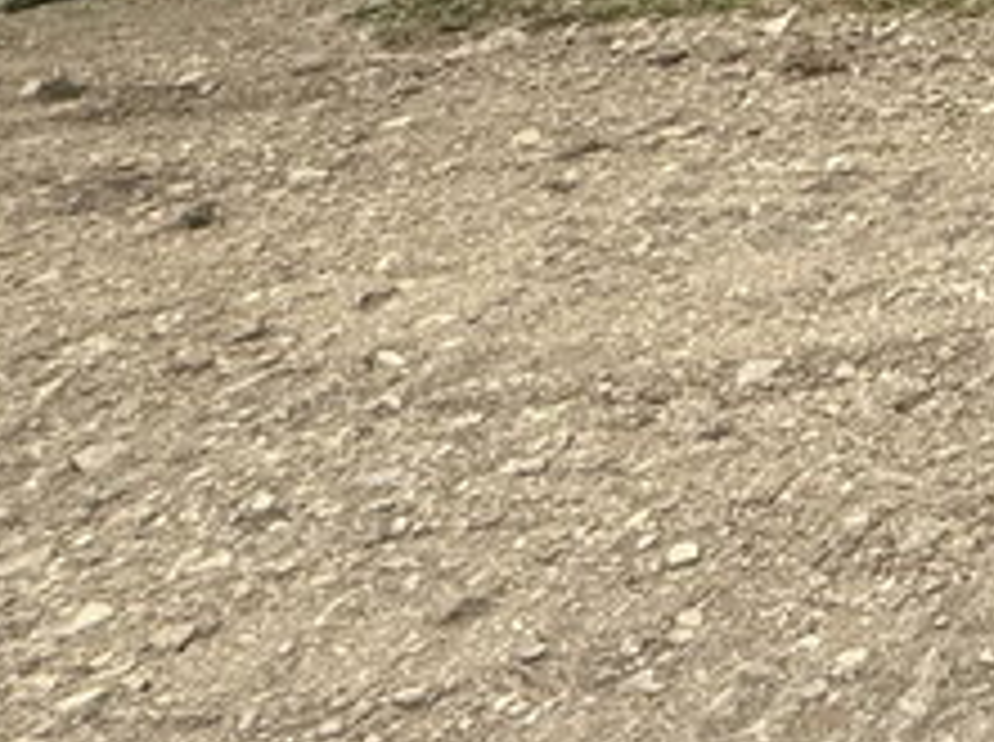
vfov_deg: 18.4
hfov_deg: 19.1
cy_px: -531
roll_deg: +0.0
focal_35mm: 65
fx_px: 1863
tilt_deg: +0.9
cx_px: 1952
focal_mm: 2.22
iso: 50
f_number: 2.2
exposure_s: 1/455
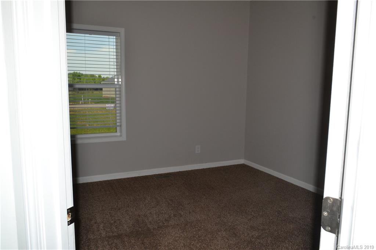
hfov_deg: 67.4
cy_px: 125
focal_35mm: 27
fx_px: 282
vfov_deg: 47.9
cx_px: 188
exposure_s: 1/200
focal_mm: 18
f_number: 14
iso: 400
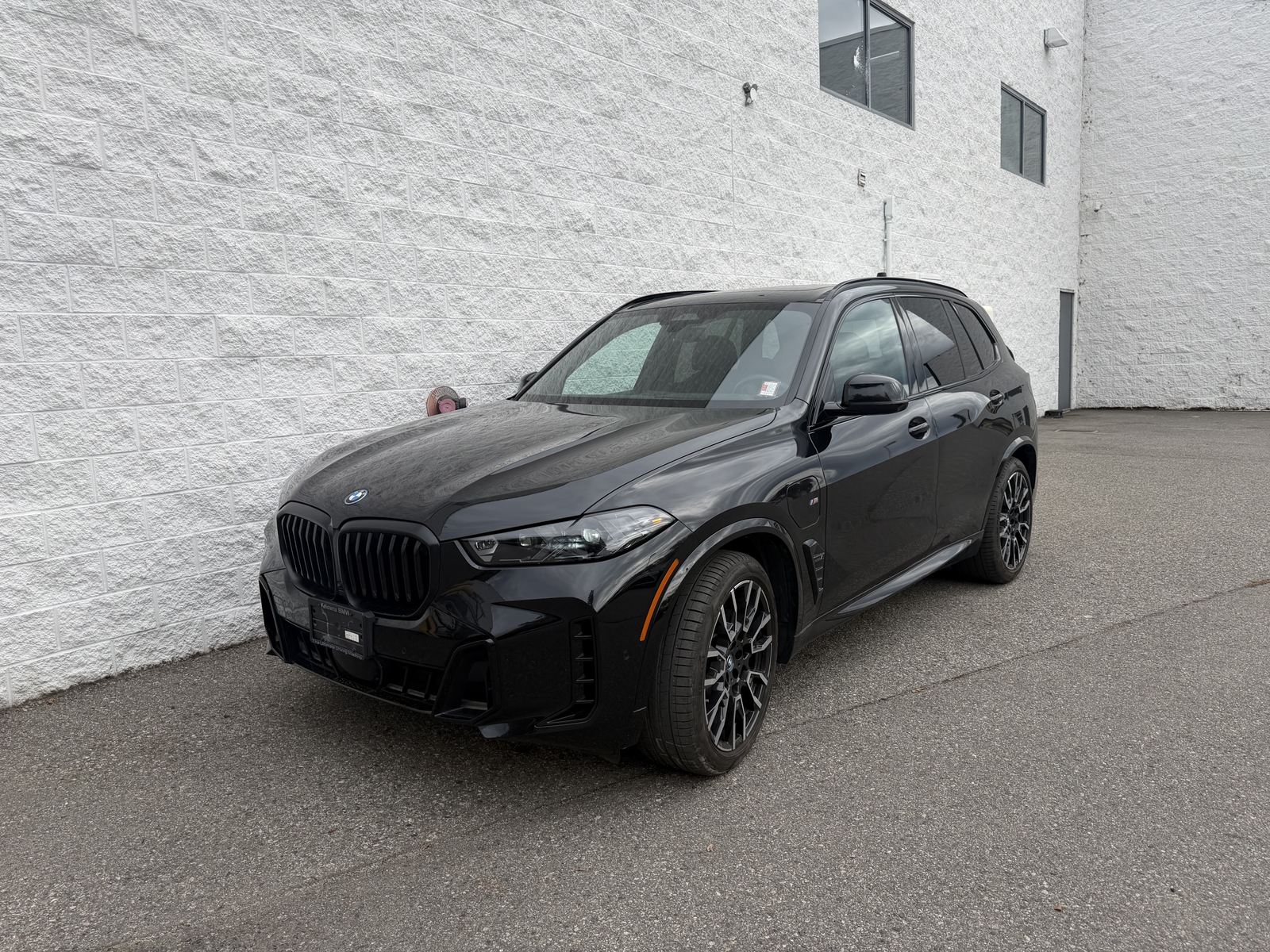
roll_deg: +2.5
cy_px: 476
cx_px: 635
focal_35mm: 24
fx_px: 881
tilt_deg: -6.8
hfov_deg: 71.6
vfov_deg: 56.8
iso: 80
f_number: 1.78
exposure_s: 1/3145
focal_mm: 6.76
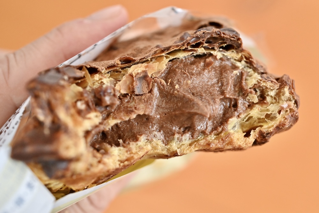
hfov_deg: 33.4
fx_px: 532
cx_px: 160
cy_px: 106
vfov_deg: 22.6
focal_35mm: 60
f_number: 6.3
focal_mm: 60
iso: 4000
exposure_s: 1/250
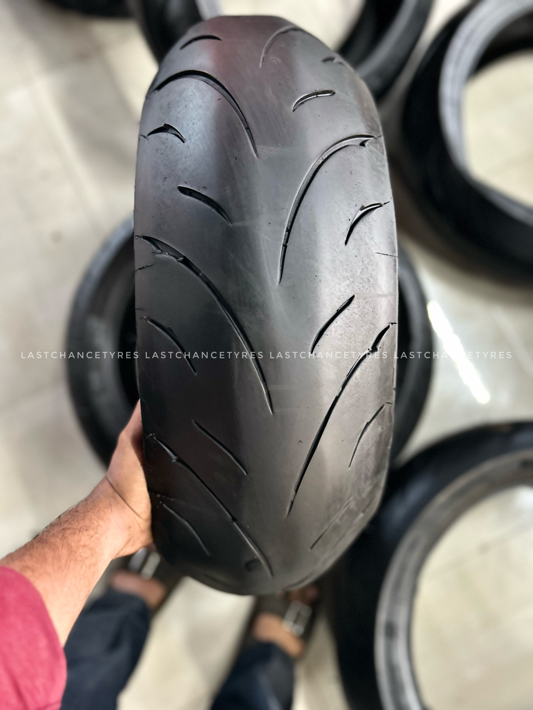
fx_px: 534
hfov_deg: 53.1
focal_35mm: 26
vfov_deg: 67.3
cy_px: 355
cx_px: 266
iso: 400
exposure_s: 1/33
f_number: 1.5
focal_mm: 5.7
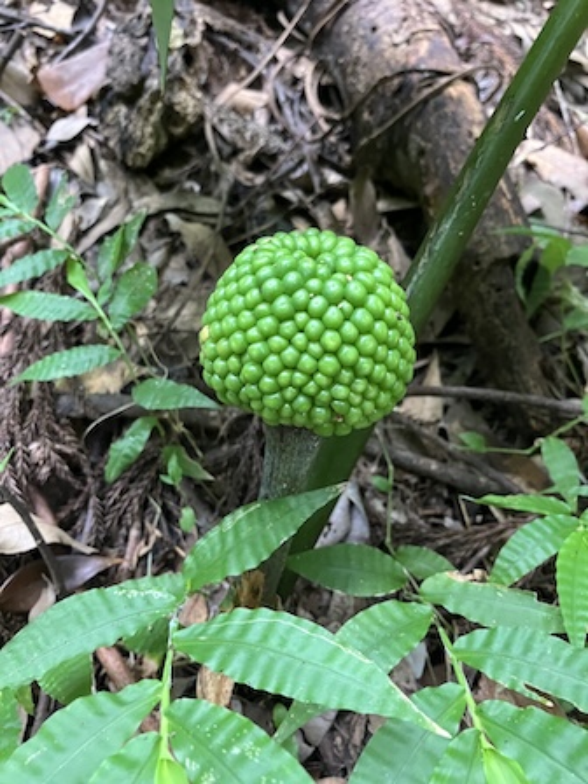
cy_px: 392
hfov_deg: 49.7
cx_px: 294
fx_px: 634
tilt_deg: -32.0
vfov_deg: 63.4
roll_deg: +0.0
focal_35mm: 28
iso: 320
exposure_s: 1/60
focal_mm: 3.99
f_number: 1.8
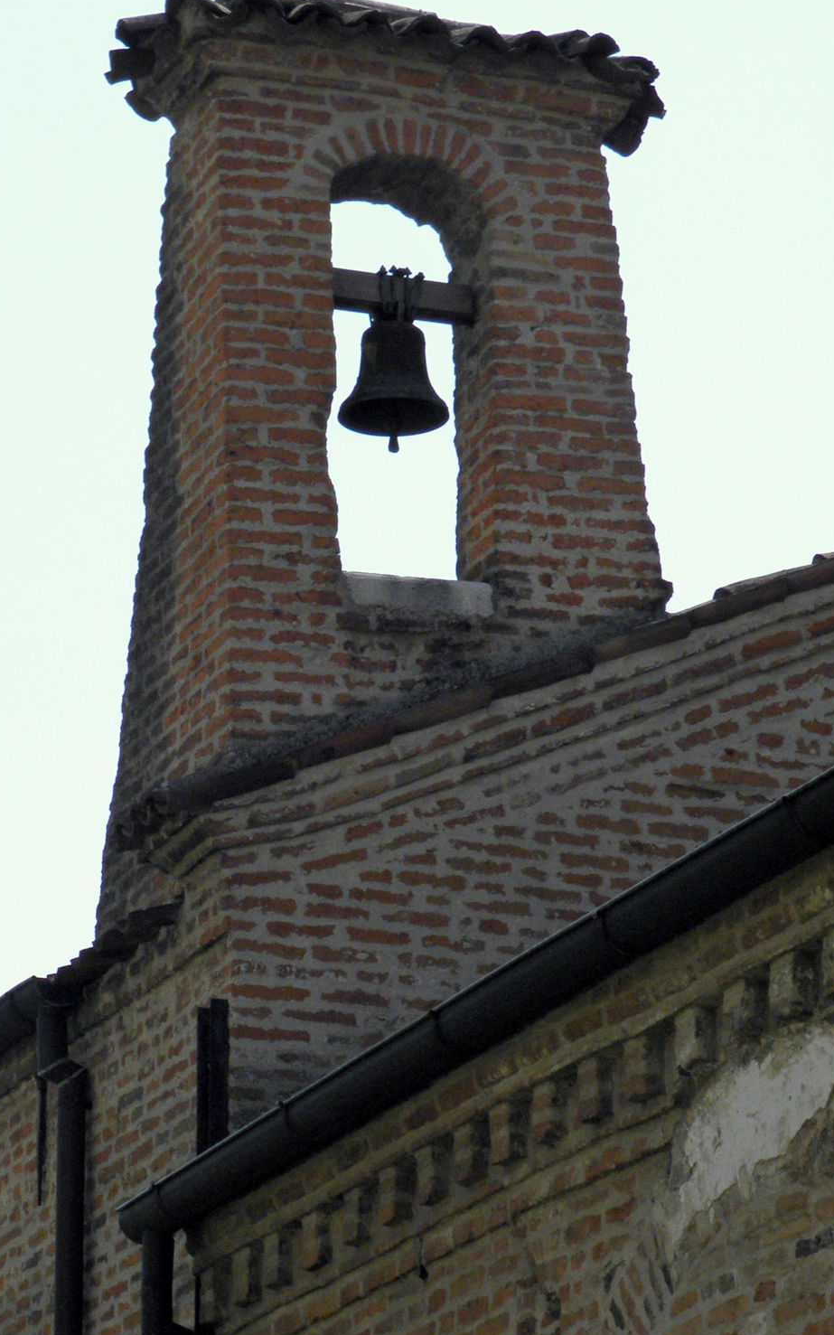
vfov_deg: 14.2
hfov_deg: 8.9
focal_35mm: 147
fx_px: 5346
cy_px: 978
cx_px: 239
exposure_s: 1/250
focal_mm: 14.3
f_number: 8.8
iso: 125
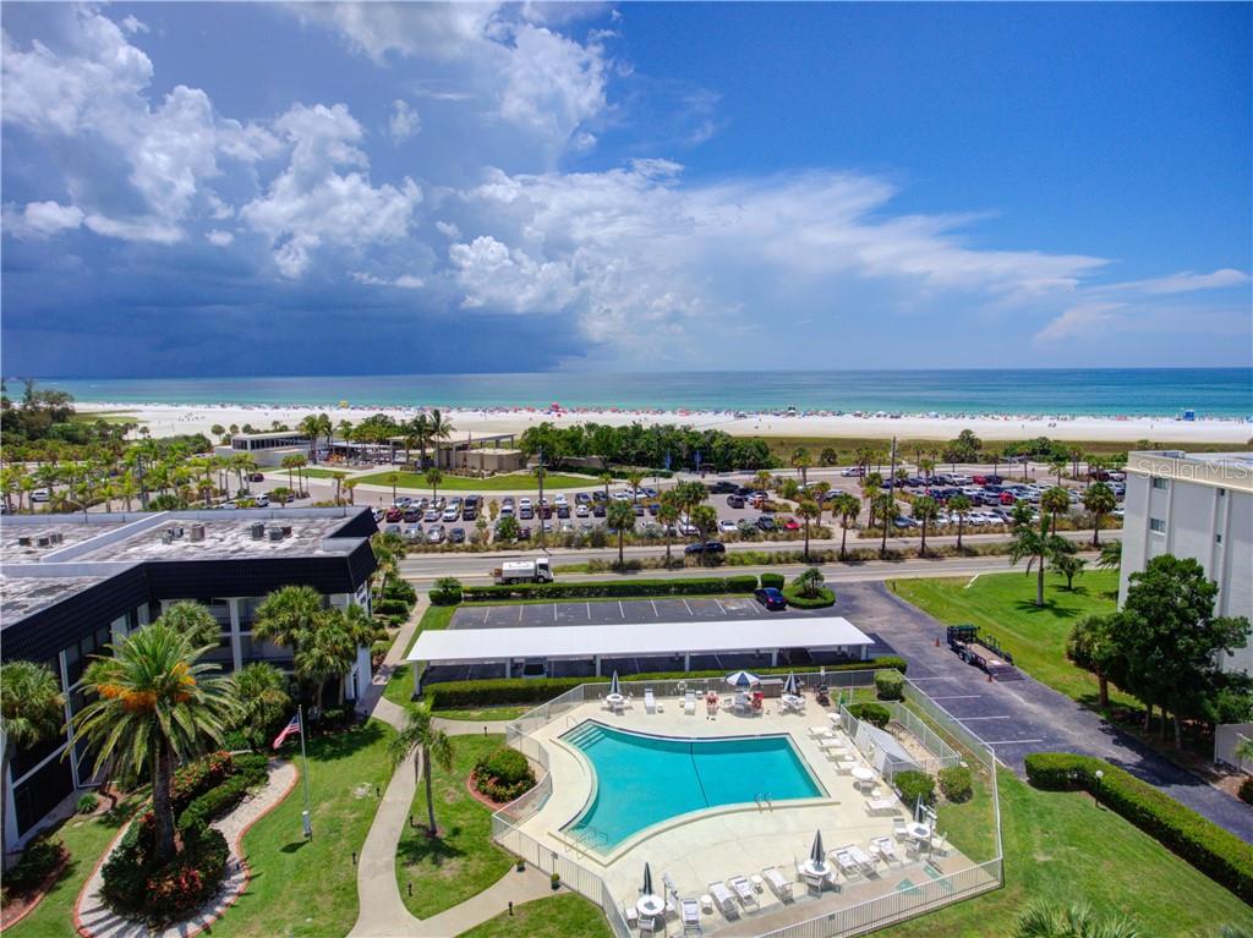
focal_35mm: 20
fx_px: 724
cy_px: 469
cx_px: 626
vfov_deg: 65.9
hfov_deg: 81.8
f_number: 2.8
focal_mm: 3.6
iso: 100
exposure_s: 1/1900
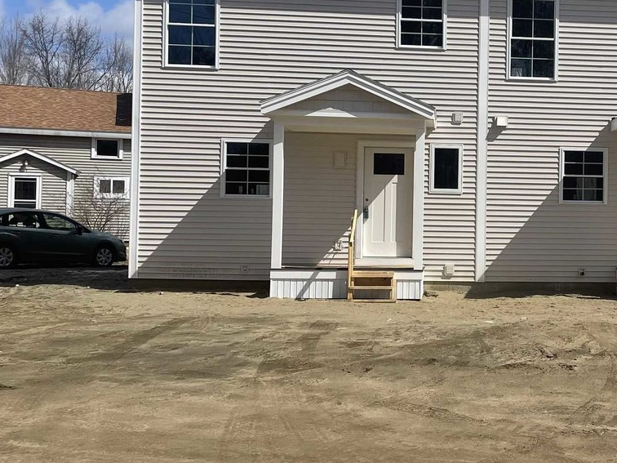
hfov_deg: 33.4
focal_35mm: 55
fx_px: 980
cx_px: 539
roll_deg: -1.3
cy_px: 212
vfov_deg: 26.6
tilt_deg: +1.6
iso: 32
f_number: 1.6
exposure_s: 1/6135
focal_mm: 4.2
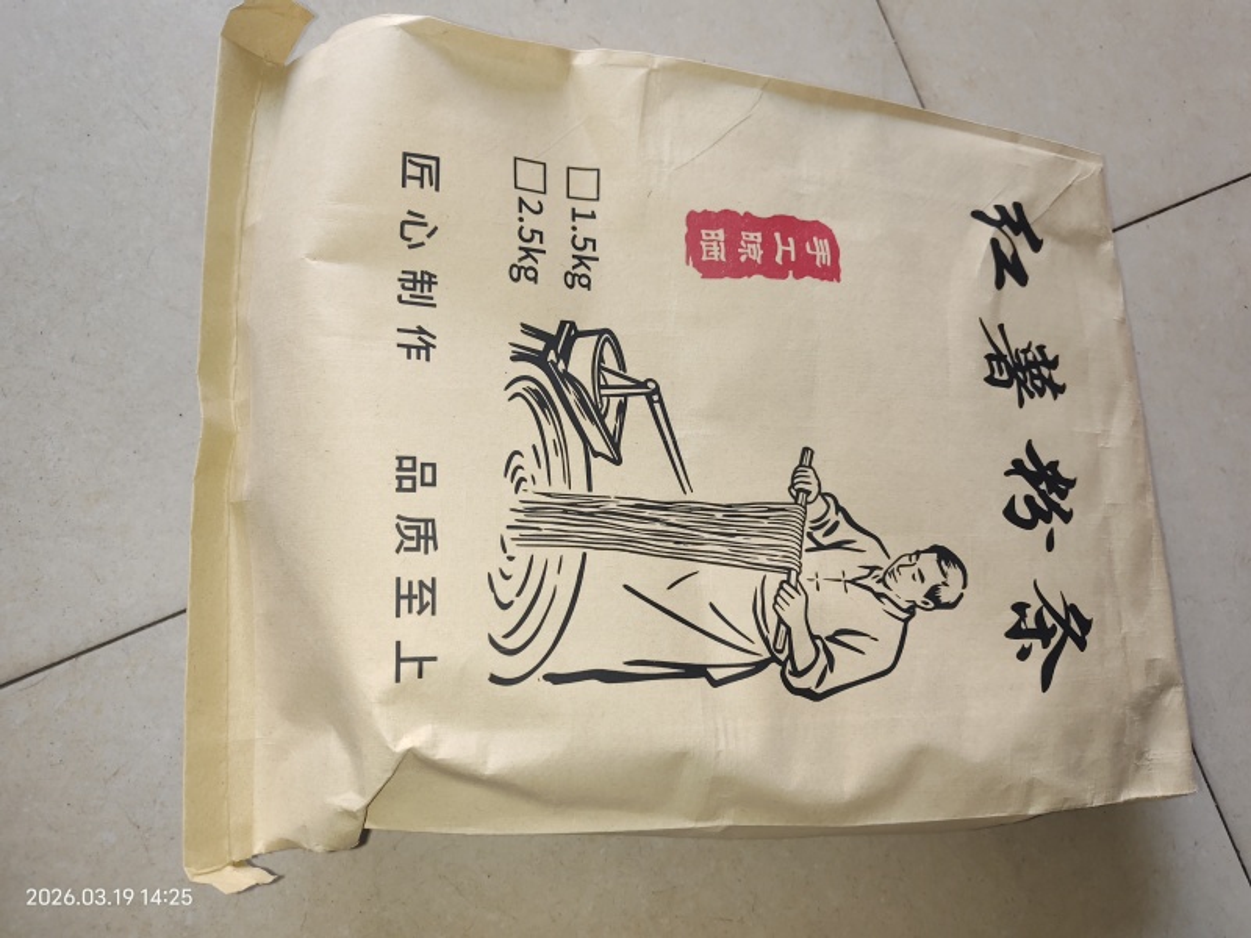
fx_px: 867
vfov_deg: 56.8
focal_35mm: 24
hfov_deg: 71.6
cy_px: 469
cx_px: 626
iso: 750
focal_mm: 5.56
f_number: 1.88
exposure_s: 1/100
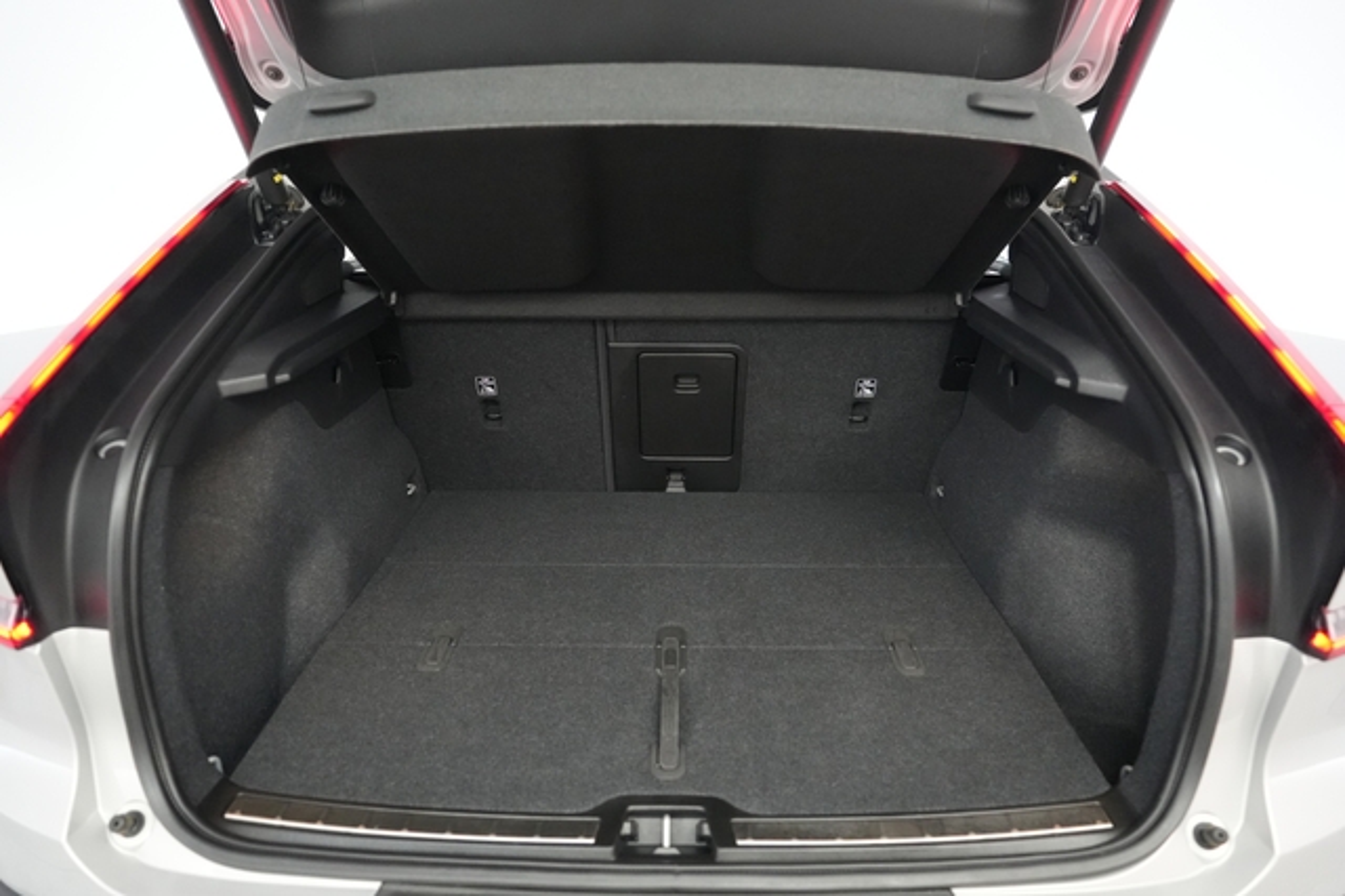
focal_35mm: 24
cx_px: 672
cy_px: 448
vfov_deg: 53.1
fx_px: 896
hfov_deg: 73.8
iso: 8000
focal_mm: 24
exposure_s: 1/160
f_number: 2.8
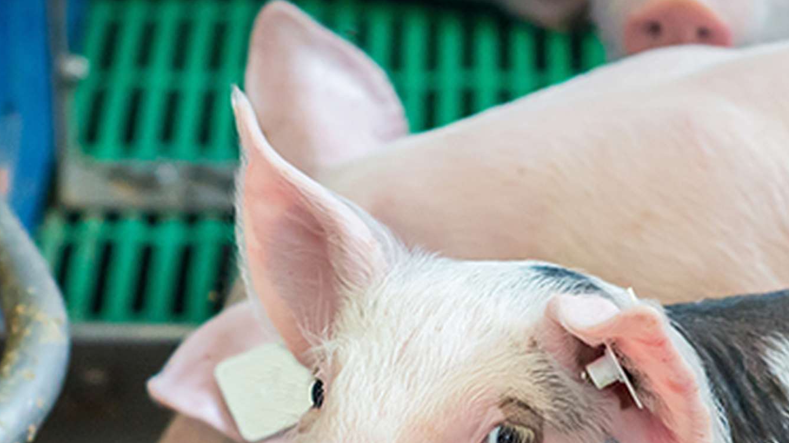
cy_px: 497
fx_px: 3765
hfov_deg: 12.0
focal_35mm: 180
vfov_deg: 6.7
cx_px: 443
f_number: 4
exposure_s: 1/80
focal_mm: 50
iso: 1600
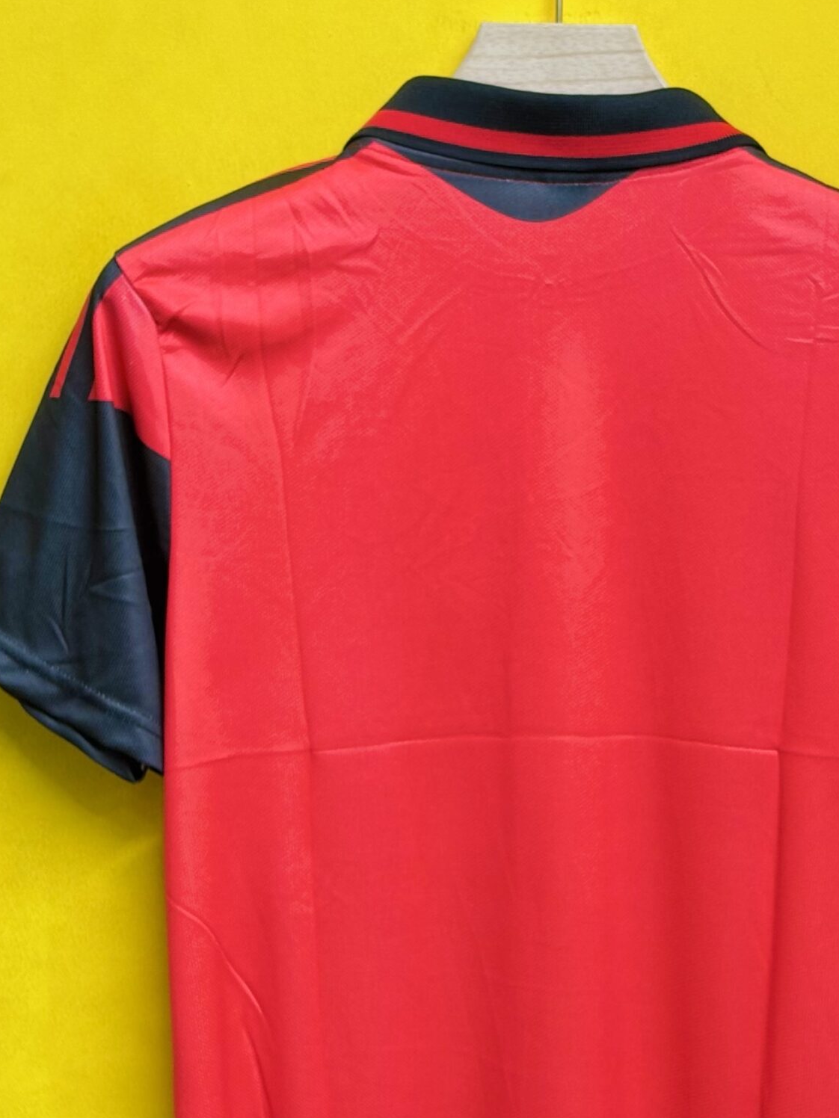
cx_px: 581
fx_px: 2876
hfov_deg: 16.5
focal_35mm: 89
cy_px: 815
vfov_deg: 21.8
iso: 80
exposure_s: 1/50
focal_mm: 5.96
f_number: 1.6
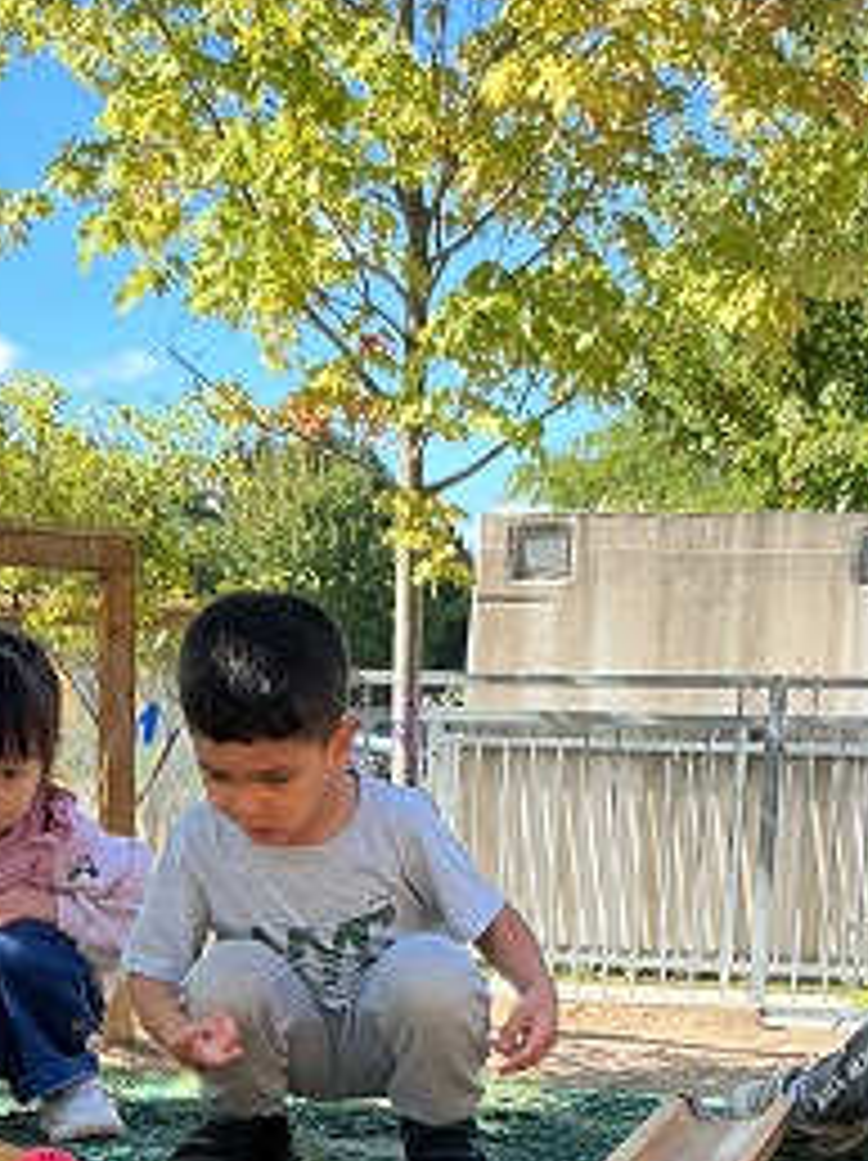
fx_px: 2512
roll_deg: -1.1
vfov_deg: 24.4
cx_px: 369
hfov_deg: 19.6
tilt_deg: -12.1
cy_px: 1256
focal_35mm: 75
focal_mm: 3
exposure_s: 1/406
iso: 25
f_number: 1.8
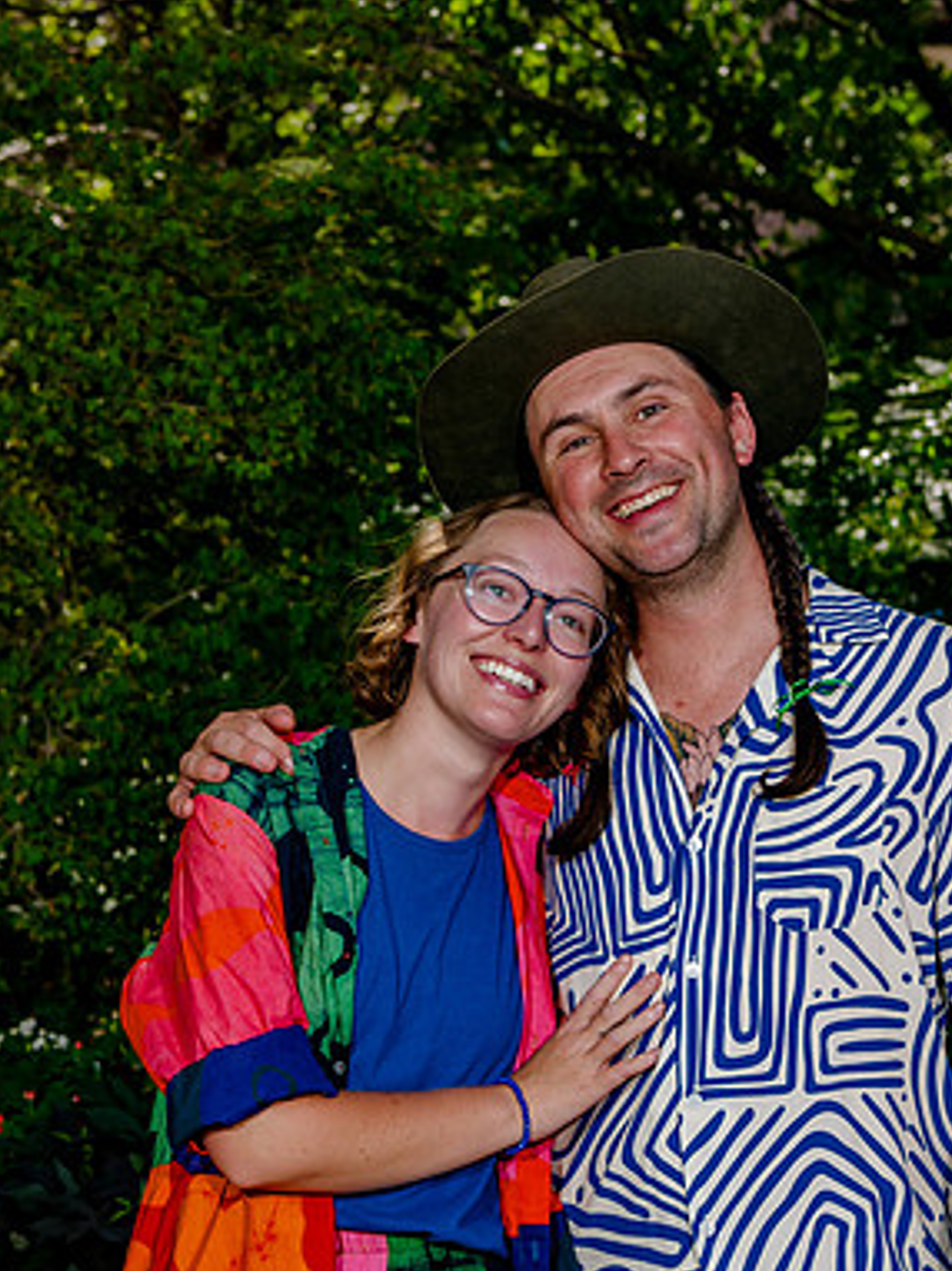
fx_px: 3634
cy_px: 557
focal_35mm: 99
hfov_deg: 14.9
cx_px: 419
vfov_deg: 19.8
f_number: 7.1
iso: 200
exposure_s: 1/200
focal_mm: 56
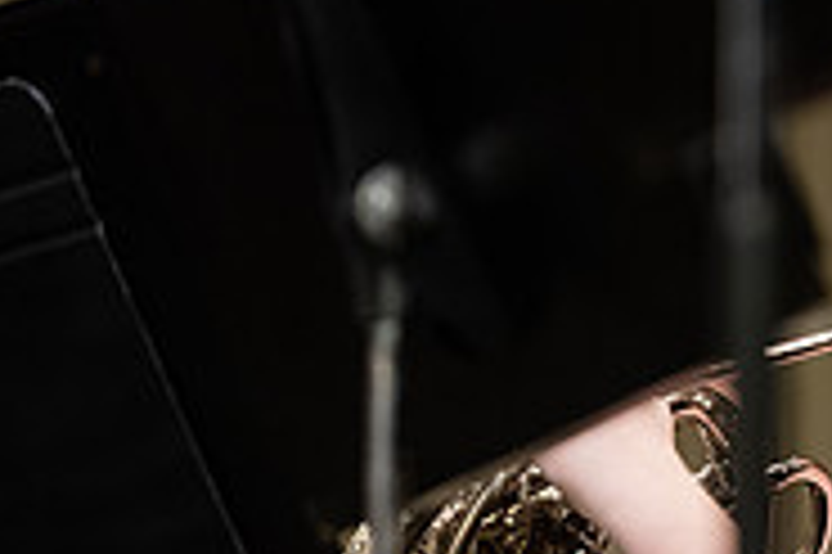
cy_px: 552
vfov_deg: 2.7
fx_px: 11591
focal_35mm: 502
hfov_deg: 4.1
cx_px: 828
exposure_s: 1/250
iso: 2500
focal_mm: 160
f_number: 3.2
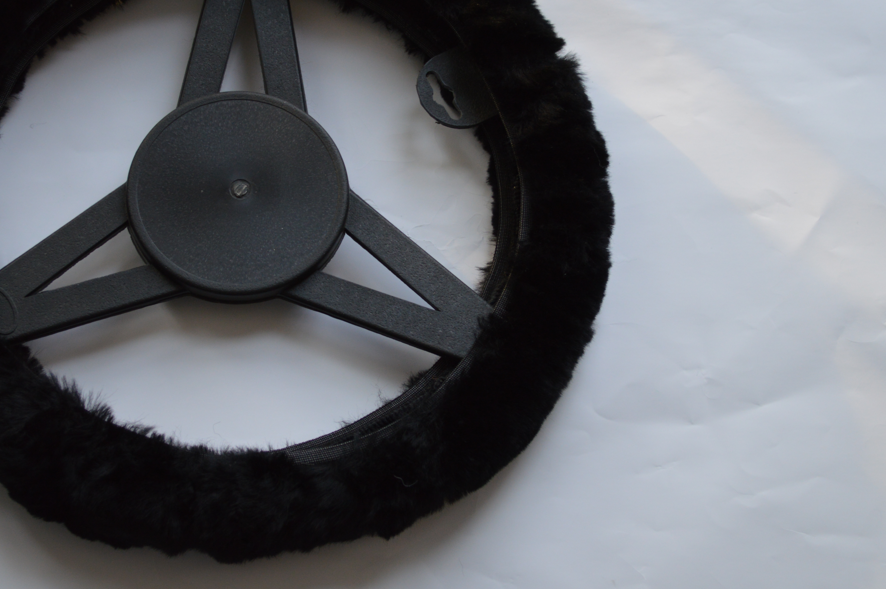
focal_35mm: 73
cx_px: 317
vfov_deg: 18.6
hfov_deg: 27.6
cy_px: 252
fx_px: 1795
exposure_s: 1/60
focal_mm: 36
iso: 400
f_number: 5
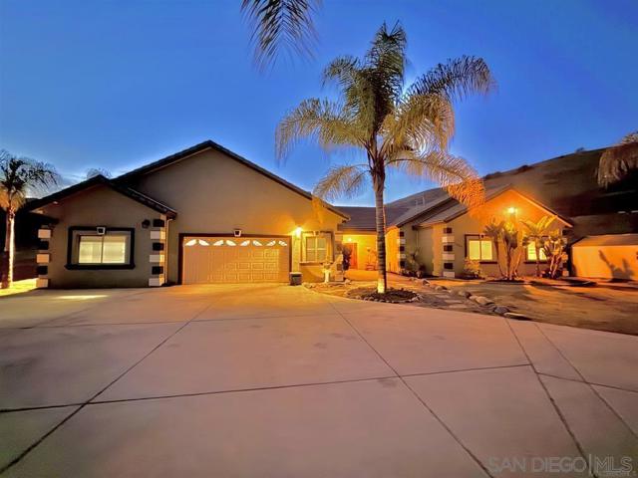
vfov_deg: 85.7
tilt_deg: +3.3
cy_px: 239
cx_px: 319
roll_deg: +0.8
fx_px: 258
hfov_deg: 102.1
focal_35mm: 14
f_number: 2.2
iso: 1600
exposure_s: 1/9
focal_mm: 2.22
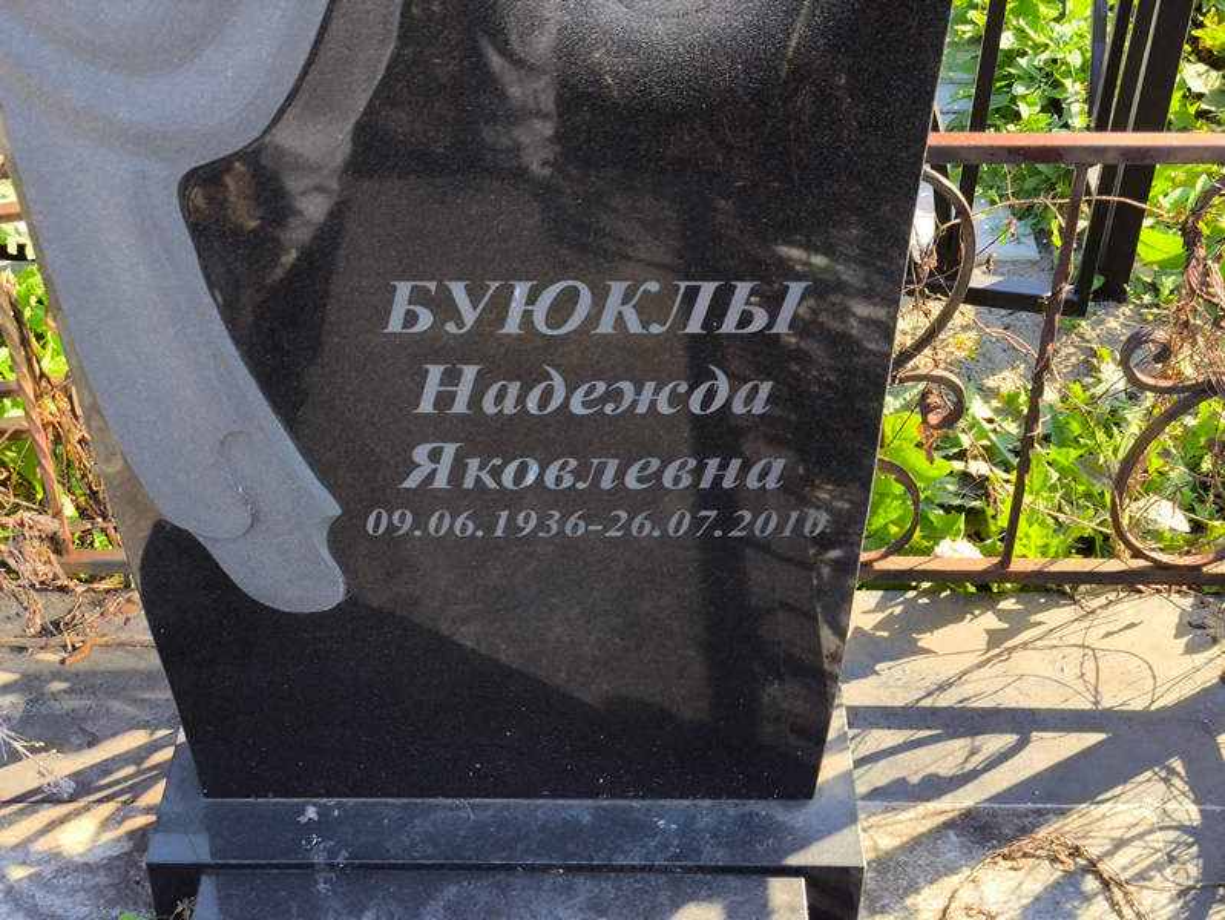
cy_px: 460
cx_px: 612
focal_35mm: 50
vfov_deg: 29.1
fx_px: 1770
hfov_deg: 38.2
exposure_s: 1/219
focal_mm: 4.71
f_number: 1.7
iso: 50
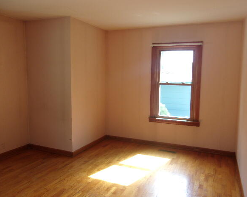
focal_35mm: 29
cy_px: 98
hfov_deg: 60.4
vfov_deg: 49.9
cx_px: 132
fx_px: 212
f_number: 3
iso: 80
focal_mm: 4.9
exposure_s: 1/38
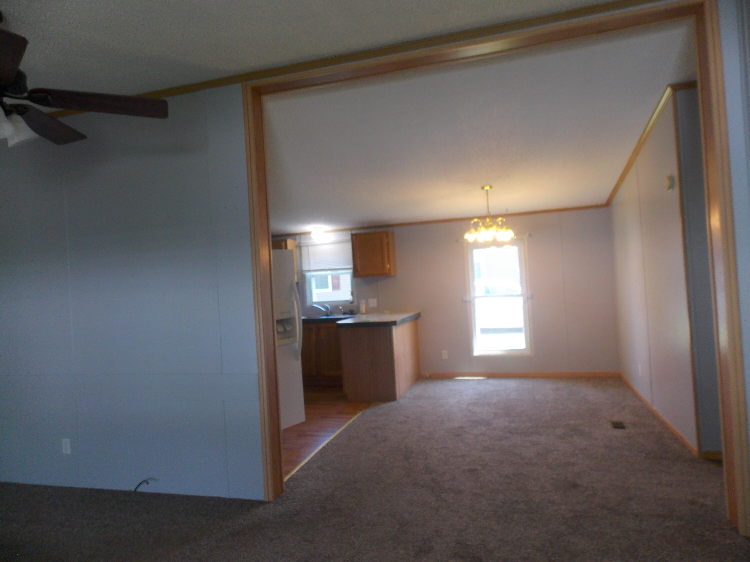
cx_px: 375
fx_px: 498
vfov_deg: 58.9
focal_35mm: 23
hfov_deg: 73.9
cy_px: 281
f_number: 3.1
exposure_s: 1/30
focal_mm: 4
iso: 125
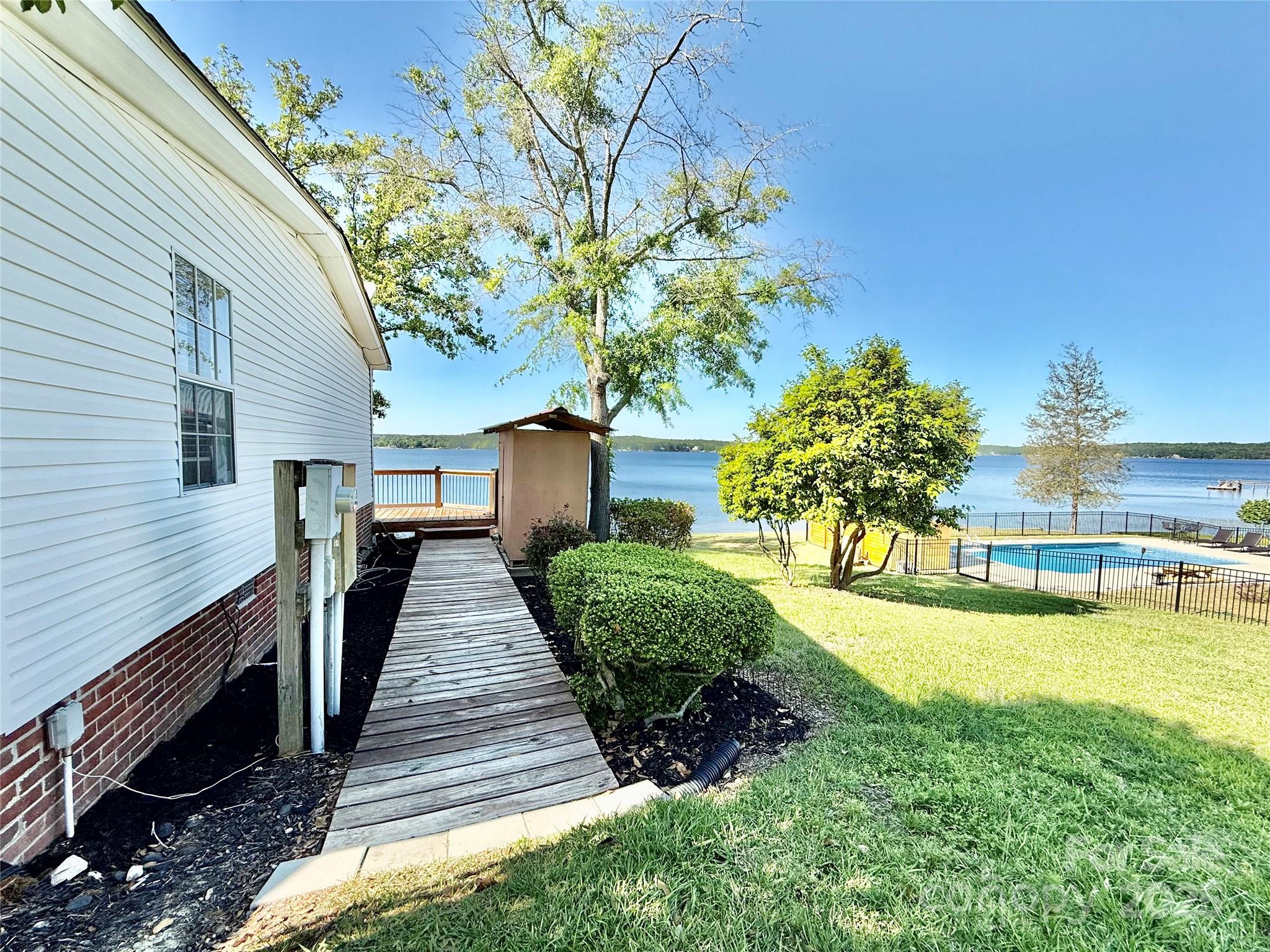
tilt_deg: -2.3
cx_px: 635
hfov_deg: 102.1
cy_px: 476
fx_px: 514
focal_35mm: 14
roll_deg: -0.4
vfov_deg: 85.7
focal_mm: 2.22
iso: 50
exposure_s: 1/1068
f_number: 2.2
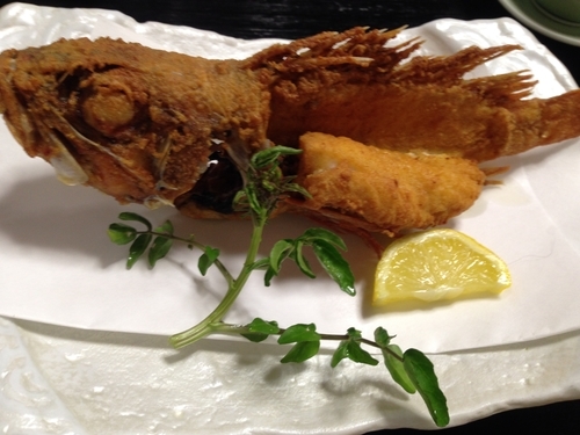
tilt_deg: -55.8
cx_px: 290
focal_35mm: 33
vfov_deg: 42.9
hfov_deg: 55.4
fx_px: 553
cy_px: 218
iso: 80
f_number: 2.4
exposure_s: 1/20
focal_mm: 4.12
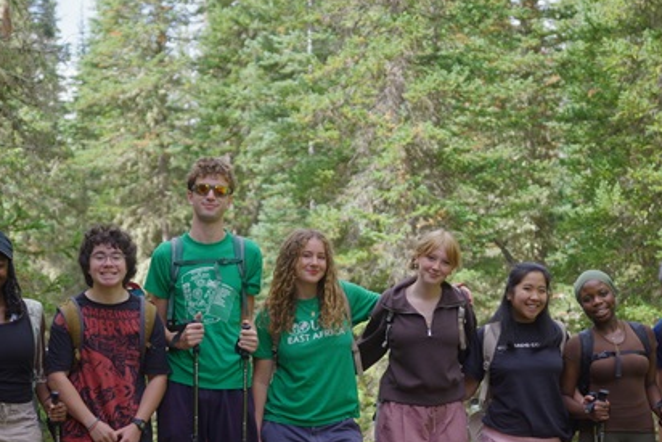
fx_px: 1784
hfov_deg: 21.0
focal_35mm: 97
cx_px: 251
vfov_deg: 14.0
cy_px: 351
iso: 640
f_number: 2.8
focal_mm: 50
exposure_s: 1/1000
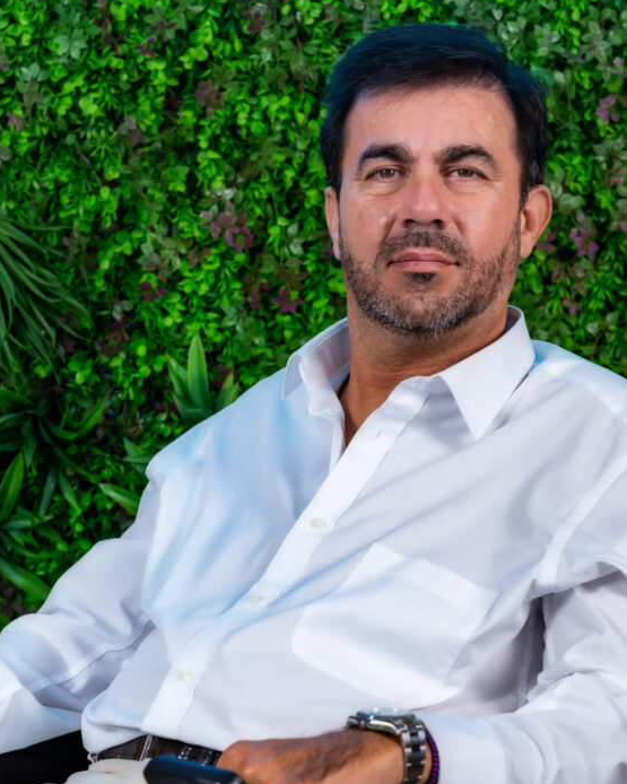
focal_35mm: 91
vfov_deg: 21.0
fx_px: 2118
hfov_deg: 16.8
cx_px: 315
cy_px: 395
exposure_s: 1/100
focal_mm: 59.2
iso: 1250
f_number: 5.6
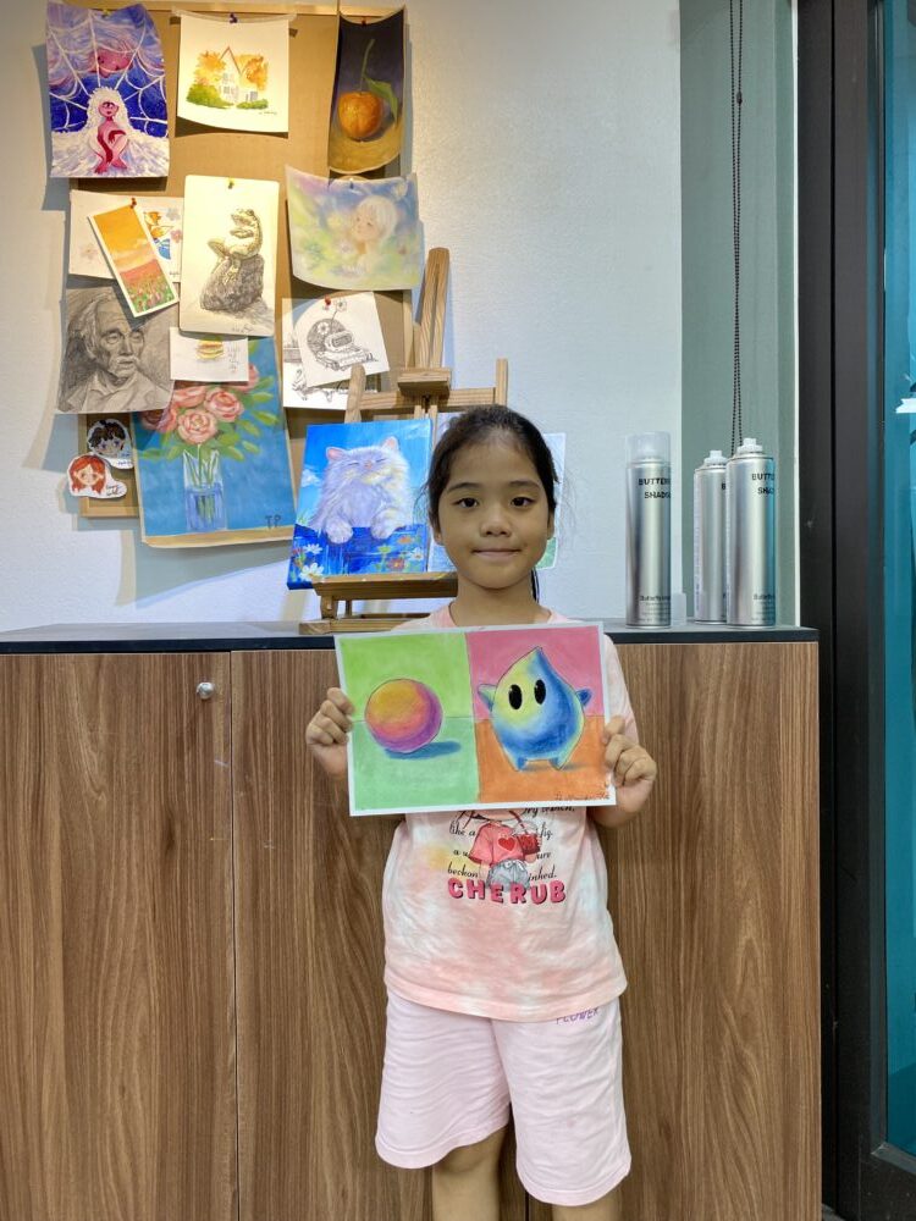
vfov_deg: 67.3
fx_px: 917
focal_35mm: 26
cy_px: 610
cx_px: 458
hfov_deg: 53.1
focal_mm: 4.25
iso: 64
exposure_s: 1/100
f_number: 1.8
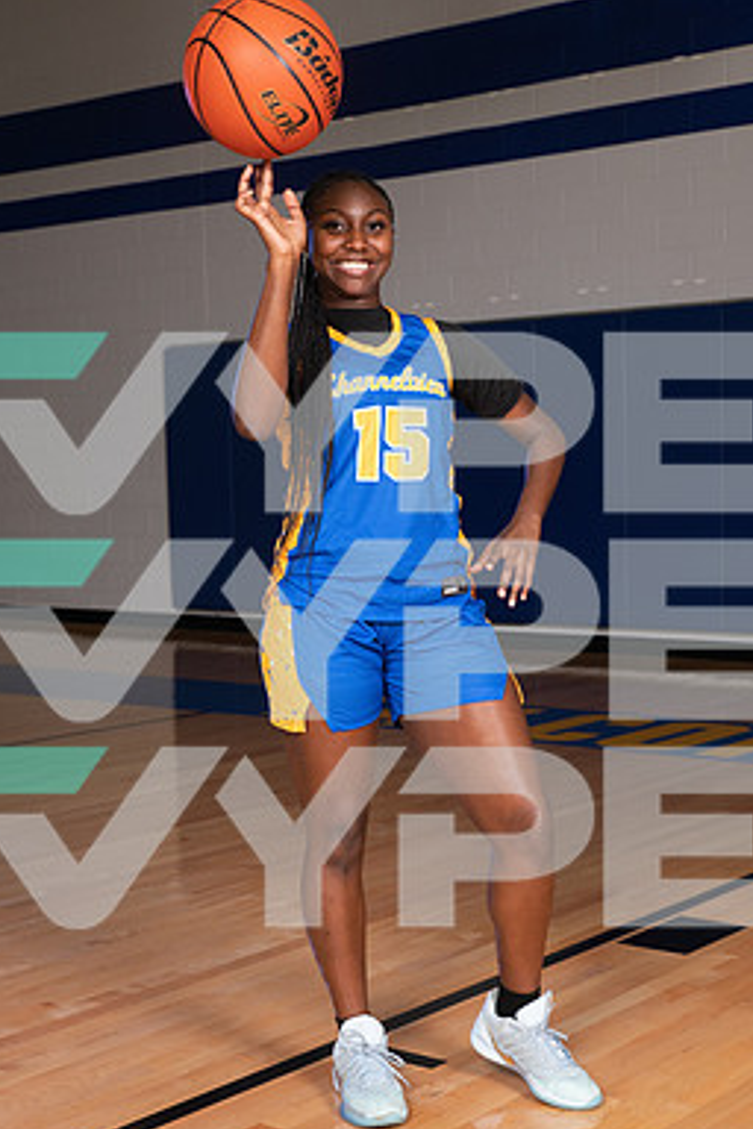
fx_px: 1914
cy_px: 632
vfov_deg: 32.8
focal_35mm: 61
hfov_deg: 22.3
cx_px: 371
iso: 500
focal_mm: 52
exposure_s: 1/320
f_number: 7.1
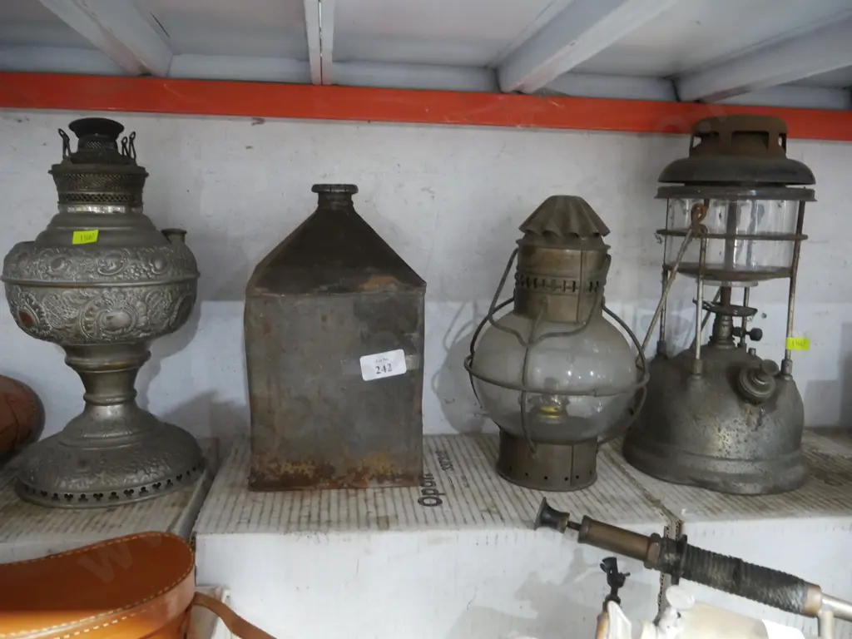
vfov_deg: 49.7
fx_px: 689
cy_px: 320
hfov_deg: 63.4
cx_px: 426
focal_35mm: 28
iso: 3200
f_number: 3.5
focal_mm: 14
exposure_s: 1/60
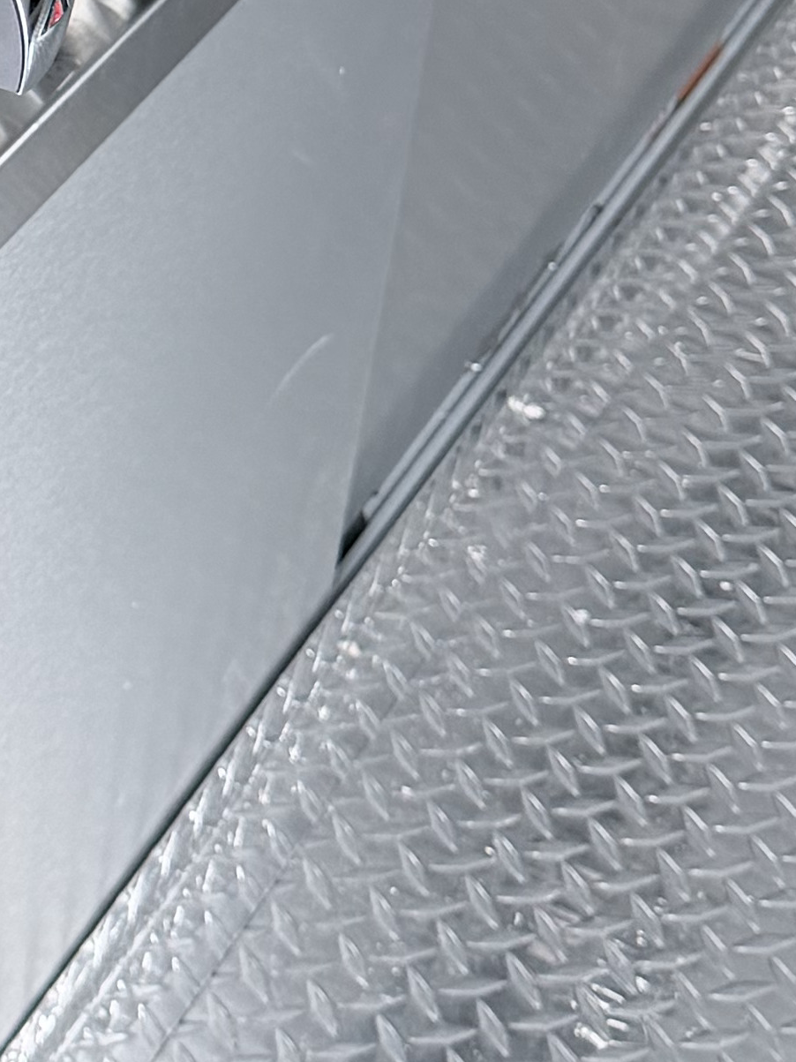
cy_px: -79
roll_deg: -3.4
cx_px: -638
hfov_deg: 12.0
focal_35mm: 114
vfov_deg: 16.8
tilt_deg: -32.5
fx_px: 3496
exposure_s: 1/121
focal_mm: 6.76
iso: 160
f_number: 1.78
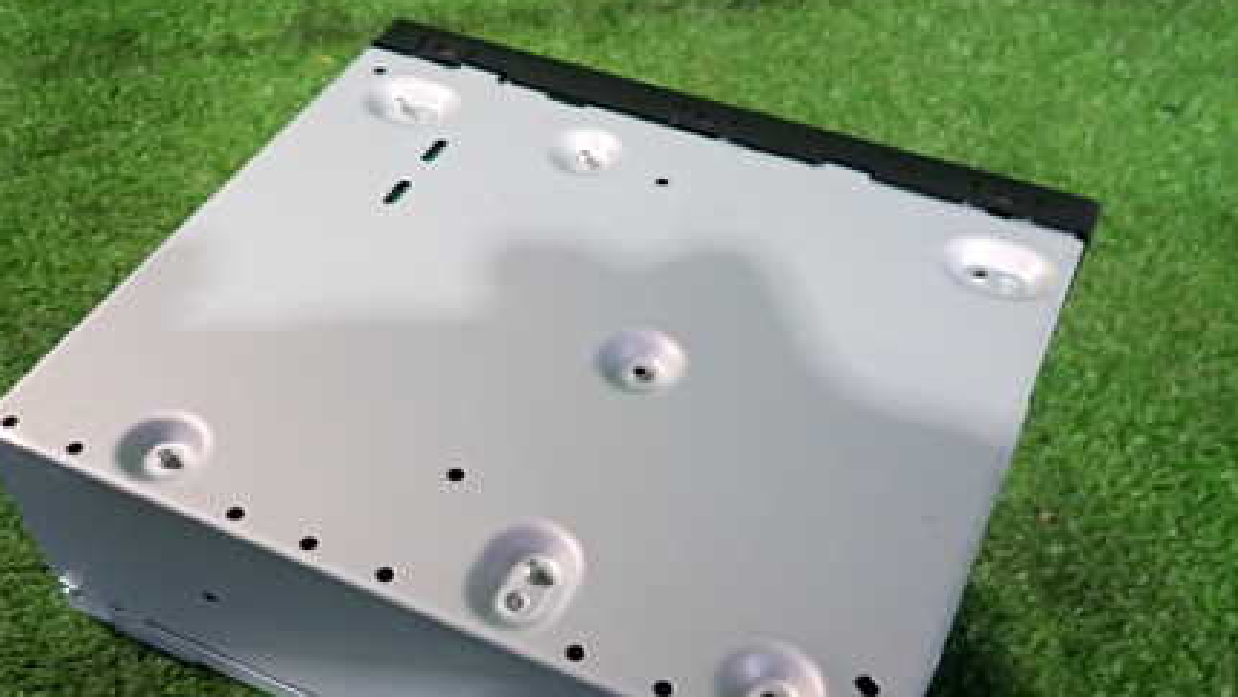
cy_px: 472
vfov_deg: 30.9
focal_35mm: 38
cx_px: 564
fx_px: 1248
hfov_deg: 52.7
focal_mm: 4.5
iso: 320
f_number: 2
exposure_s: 1/30
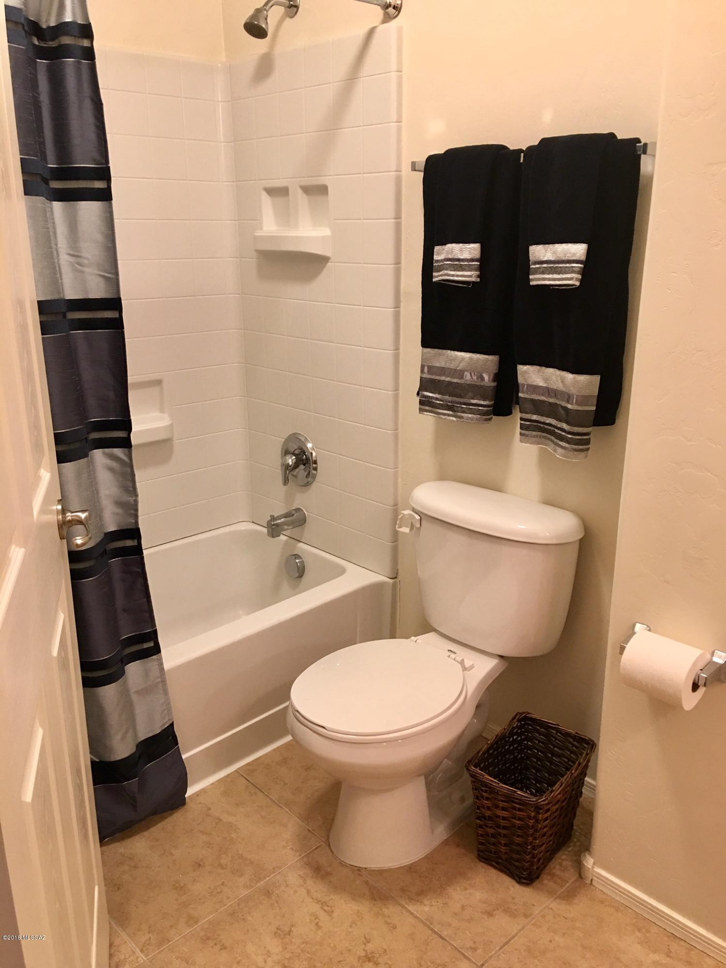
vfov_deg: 61.7
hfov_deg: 48.2
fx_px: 811
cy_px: 484
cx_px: 363
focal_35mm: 29
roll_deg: +0.1
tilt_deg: -16.8
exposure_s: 1/15
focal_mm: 4.15
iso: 50
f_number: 2.2
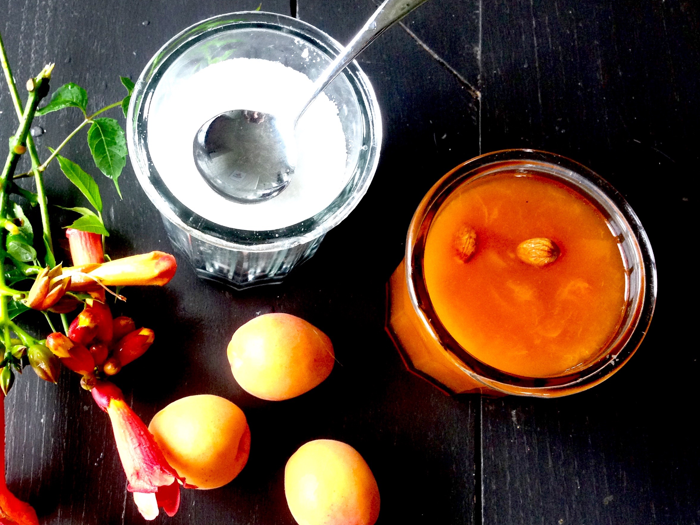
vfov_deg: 31.4
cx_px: 257
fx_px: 930
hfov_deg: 40.9
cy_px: 315
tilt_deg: -77.5
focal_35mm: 46
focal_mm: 4.12
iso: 160
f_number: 2.4
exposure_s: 1/20
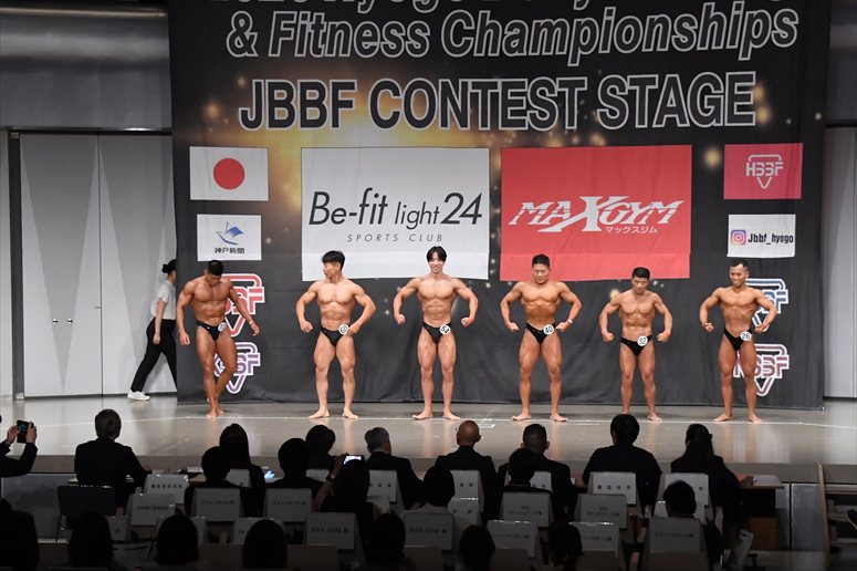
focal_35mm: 78
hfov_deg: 26.0
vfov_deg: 17.5
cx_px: 428
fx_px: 1856
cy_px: 286
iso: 6400
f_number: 5.6
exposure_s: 1/400
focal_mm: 52
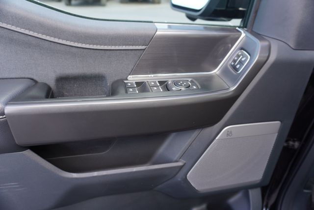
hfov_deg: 73.7
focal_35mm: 24
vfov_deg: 53.2
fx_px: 210
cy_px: 105
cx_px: 157
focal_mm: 16
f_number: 4
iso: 125
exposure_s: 1/60
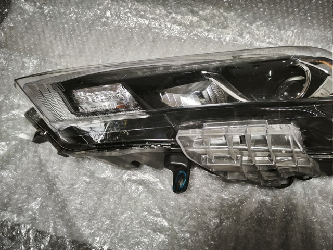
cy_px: 125
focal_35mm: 35
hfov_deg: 52.6
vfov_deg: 40.7
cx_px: 166
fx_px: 337
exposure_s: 1/33.3
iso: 800
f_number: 1.7
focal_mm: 5.35
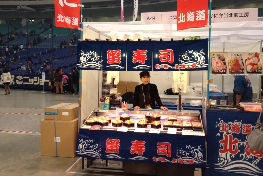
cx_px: 131
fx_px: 270
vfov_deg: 35.9
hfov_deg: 51.9
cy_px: 78
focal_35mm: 37
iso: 80
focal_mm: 4.28
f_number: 2.4
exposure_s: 1/40
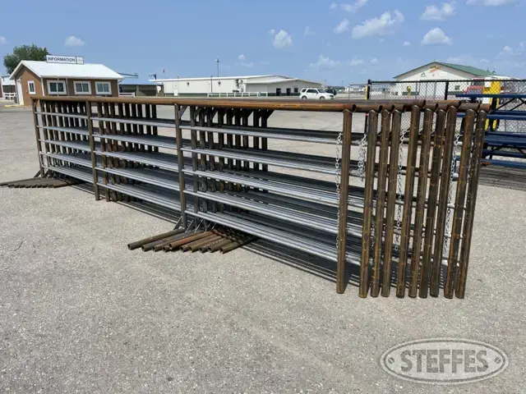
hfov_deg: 67.3
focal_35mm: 26
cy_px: 197
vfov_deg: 53.1
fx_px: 395
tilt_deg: -12.3
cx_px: 263
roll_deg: -0.3
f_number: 1.6
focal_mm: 5.1
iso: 32
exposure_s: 1/3559
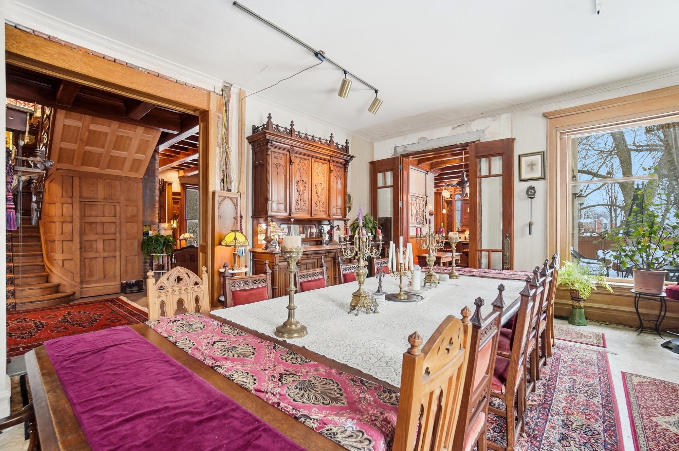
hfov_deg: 100.5
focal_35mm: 15
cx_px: 340
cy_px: 226
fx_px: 283
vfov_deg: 77.2
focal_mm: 10
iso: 100
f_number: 4
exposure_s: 1/50
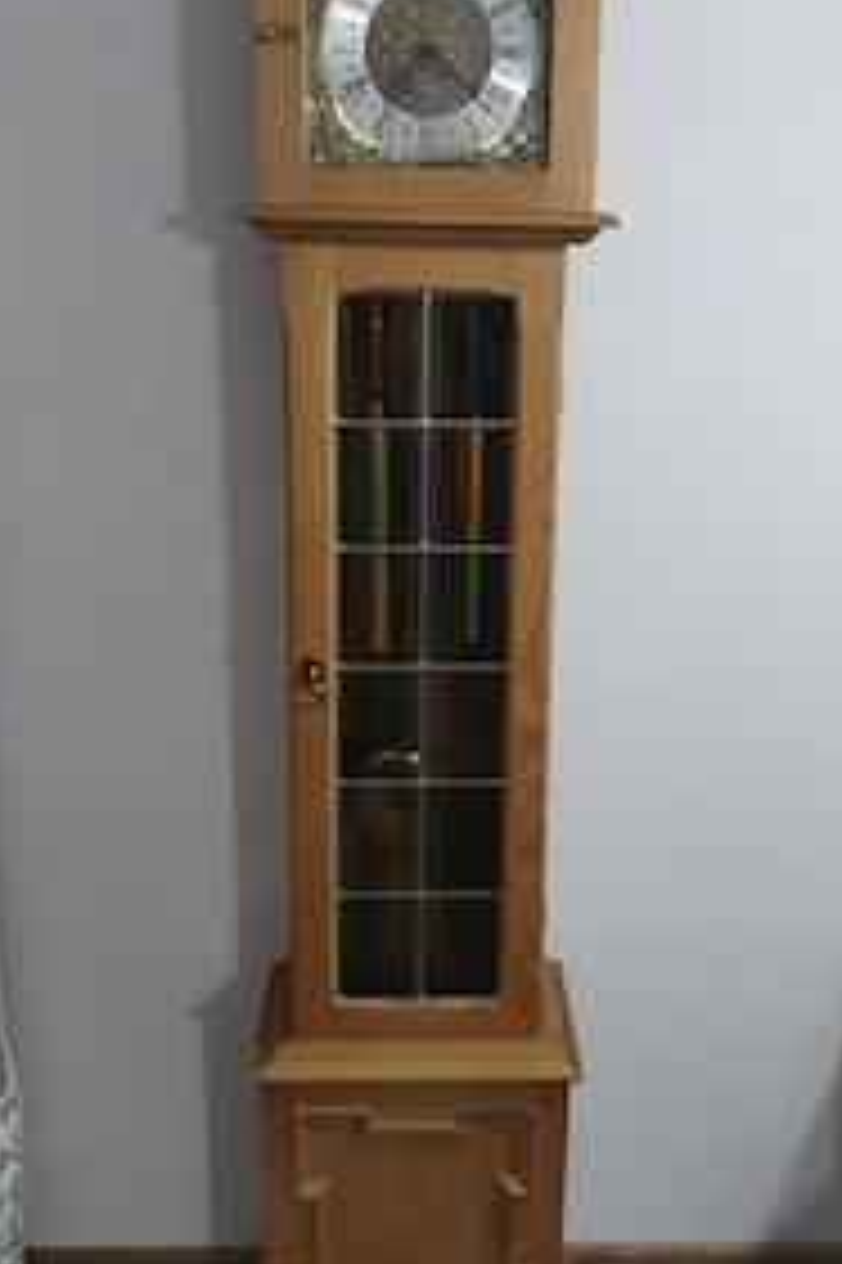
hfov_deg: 31.1
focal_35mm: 43
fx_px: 1510
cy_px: 558
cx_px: 482
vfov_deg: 45.4
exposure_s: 1/50
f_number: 1.8
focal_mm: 4.75
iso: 398
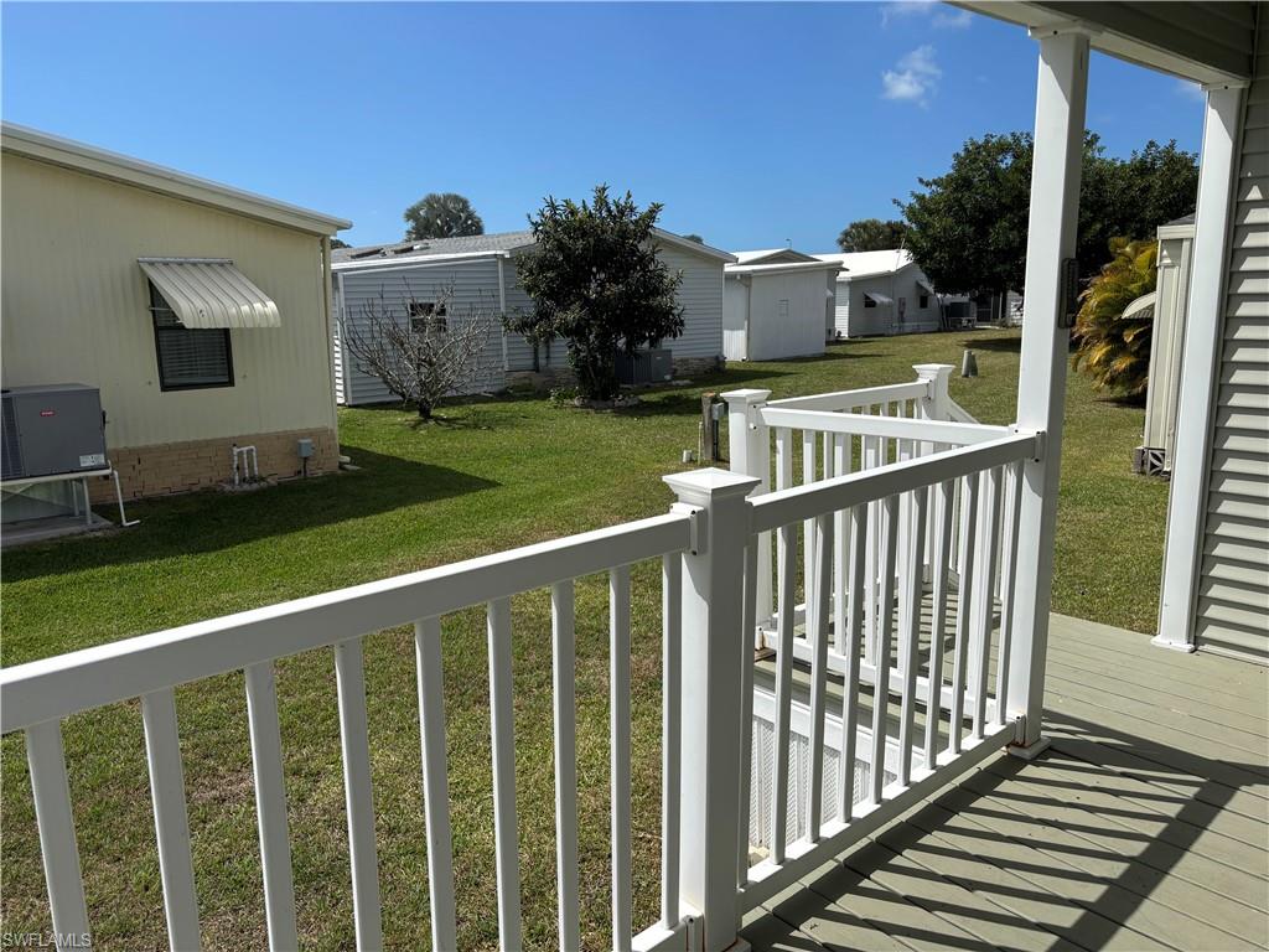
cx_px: 634
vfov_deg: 53.1
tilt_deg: -11.5
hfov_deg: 67.3
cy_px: 476
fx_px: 953
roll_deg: +1.1
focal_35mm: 26
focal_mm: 5.96
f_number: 1.6
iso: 50
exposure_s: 1/5952
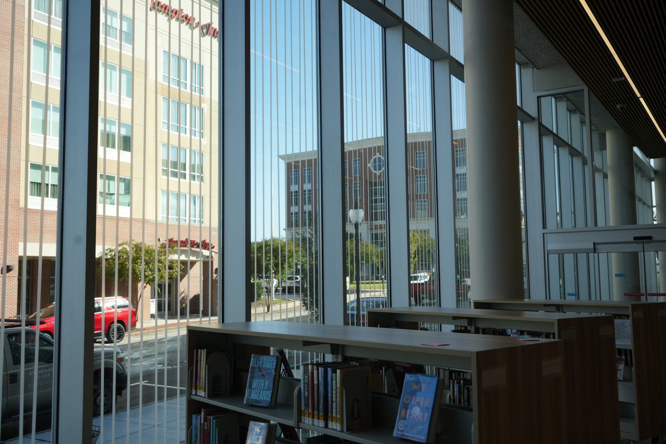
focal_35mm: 34
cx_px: 333
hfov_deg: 55.8
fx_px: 629
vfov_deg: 38.9
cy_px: 222
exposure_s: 1/125
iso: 100
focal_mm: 34
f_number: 5.6
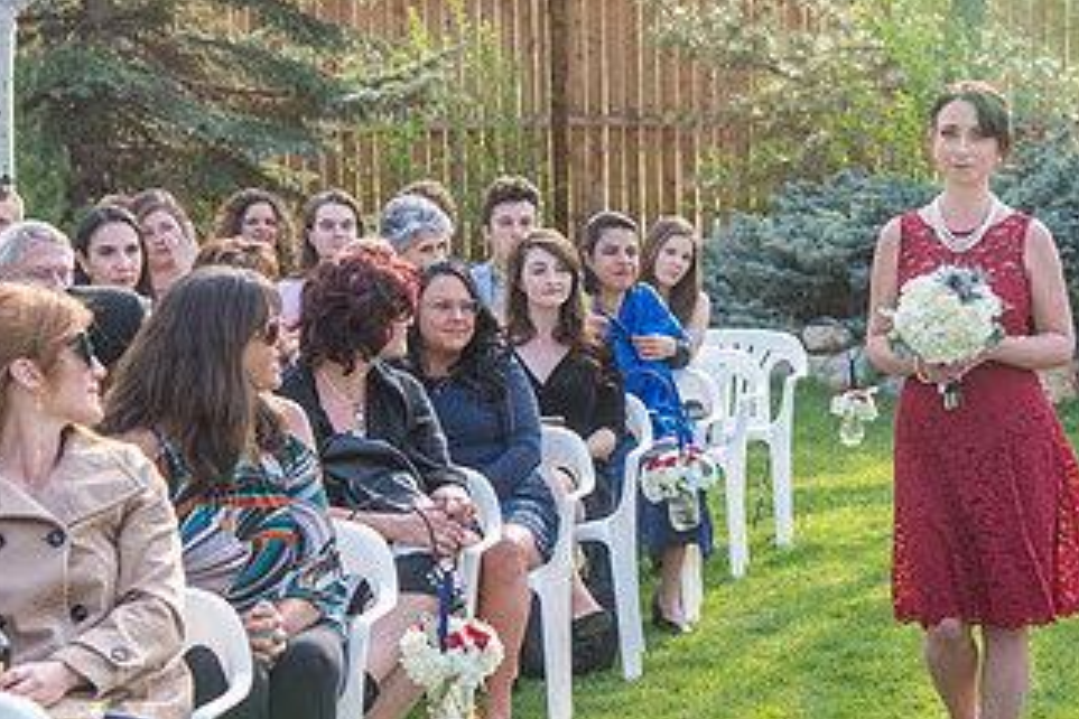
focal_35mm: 112
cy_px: 428
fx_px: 3357
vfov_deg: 12.2
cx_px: 847
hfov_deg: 18.1
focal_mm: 62
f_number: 5
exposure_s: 1/160
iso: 320
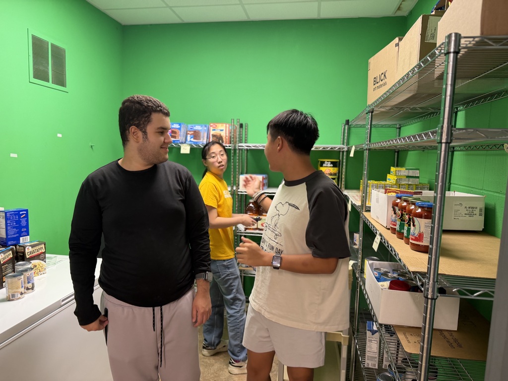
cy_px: 190
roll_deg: -0.1
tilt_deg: -6.1
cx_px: 254
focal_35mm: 24
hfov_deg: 71.6
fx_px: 352
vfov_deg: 56.8
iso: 160
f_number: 1.78
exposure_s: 1/60
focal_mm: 6.76
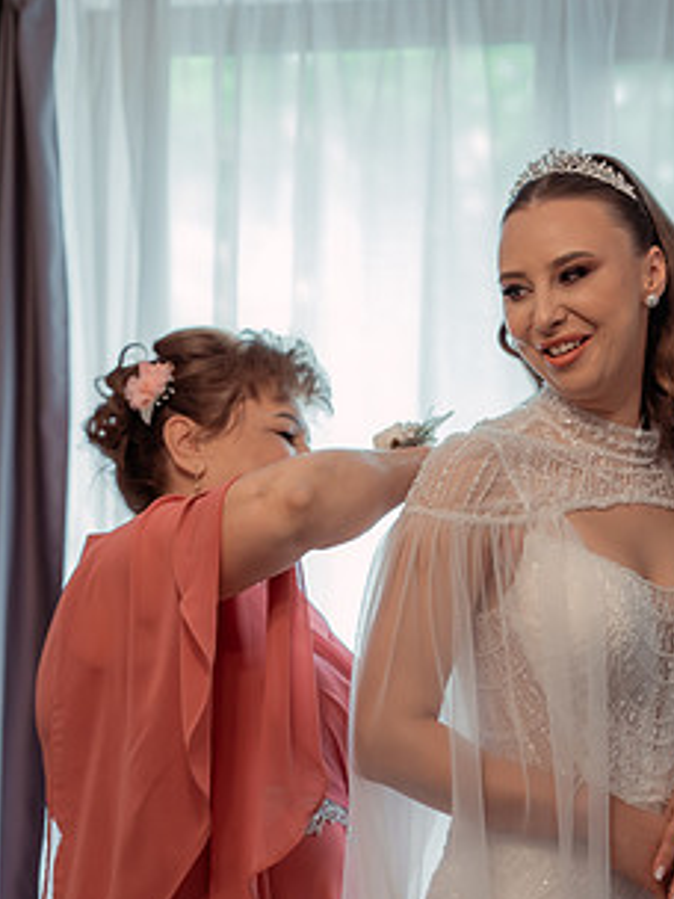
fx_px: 3141
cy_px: 636
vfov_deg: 16.2
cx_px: 377
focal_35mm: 121
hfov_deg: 12.2
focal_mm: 85
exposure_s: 1/250
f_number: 3.5
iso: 1600
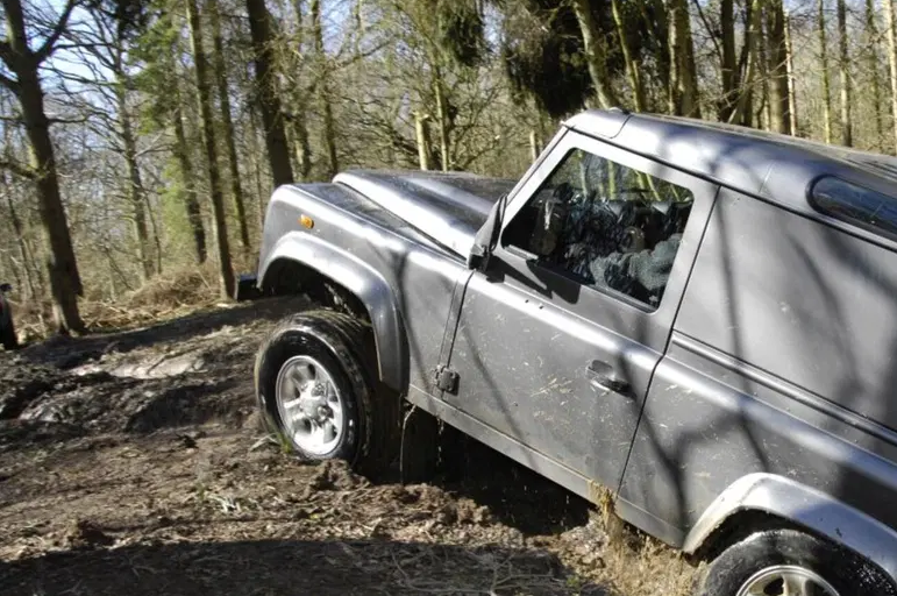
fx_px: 1045
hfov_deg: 44.5
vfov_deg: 31.7
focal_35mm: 42
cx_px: 697
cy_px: 377
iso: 250
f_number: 7.1
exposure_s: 1/125
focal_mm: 18
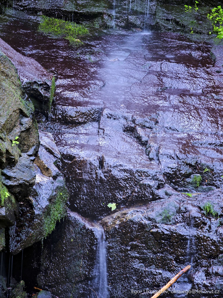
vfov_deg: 12.5
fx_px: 1357
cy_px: 149
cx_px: 112
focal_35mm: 158
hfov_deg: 9.4
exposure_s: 15
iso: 100
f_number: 13
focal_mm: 200
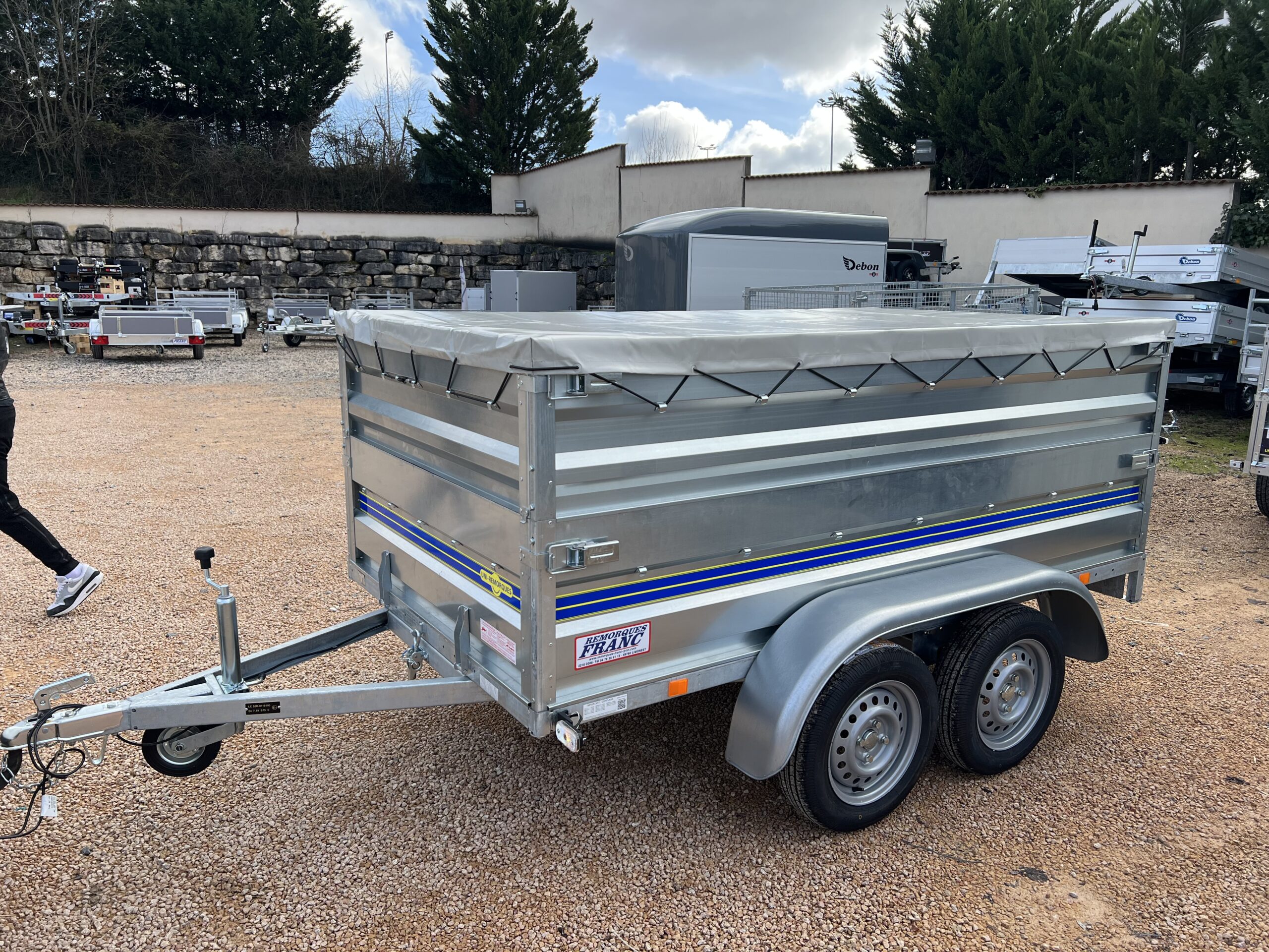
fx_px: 953
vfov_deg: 53.1
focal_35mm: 26
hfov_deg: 67.3
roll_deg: +0.3
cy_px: 476
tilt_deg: -9.2
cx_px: 634
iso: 50
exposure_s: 1/1395
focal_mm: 5.7
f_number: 1.5
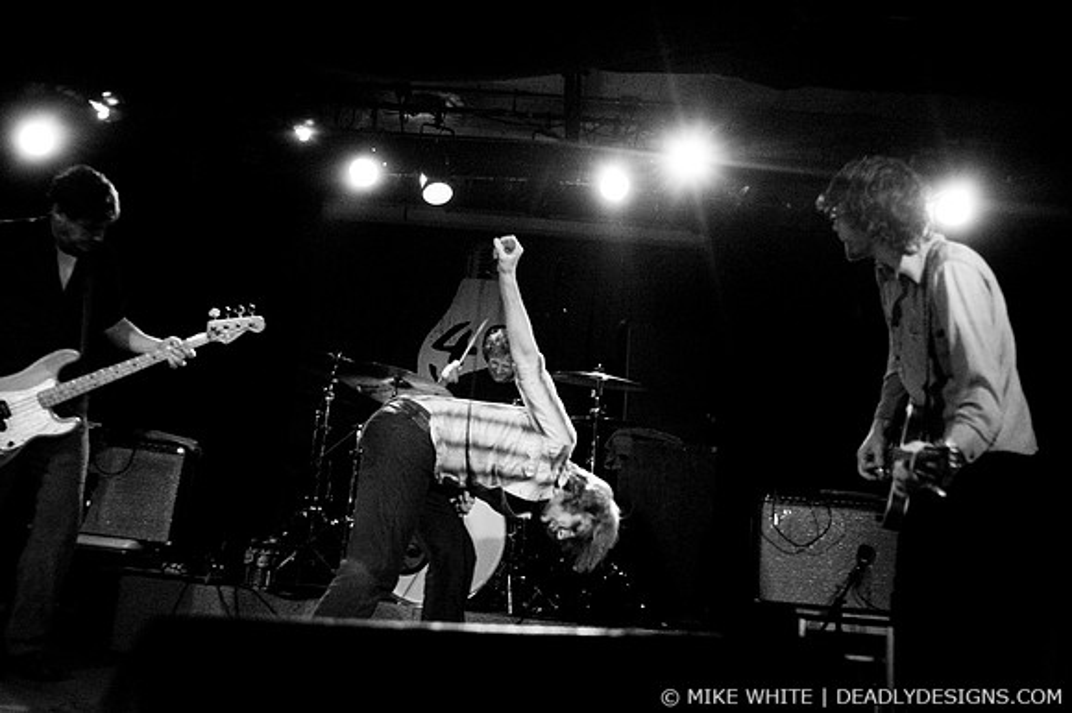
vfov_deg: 43.6
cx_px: 536
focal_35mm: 30
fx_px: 893
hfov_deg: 62.0
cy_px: 356
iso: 800
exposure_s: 1/60
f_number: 3.2
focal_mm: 20
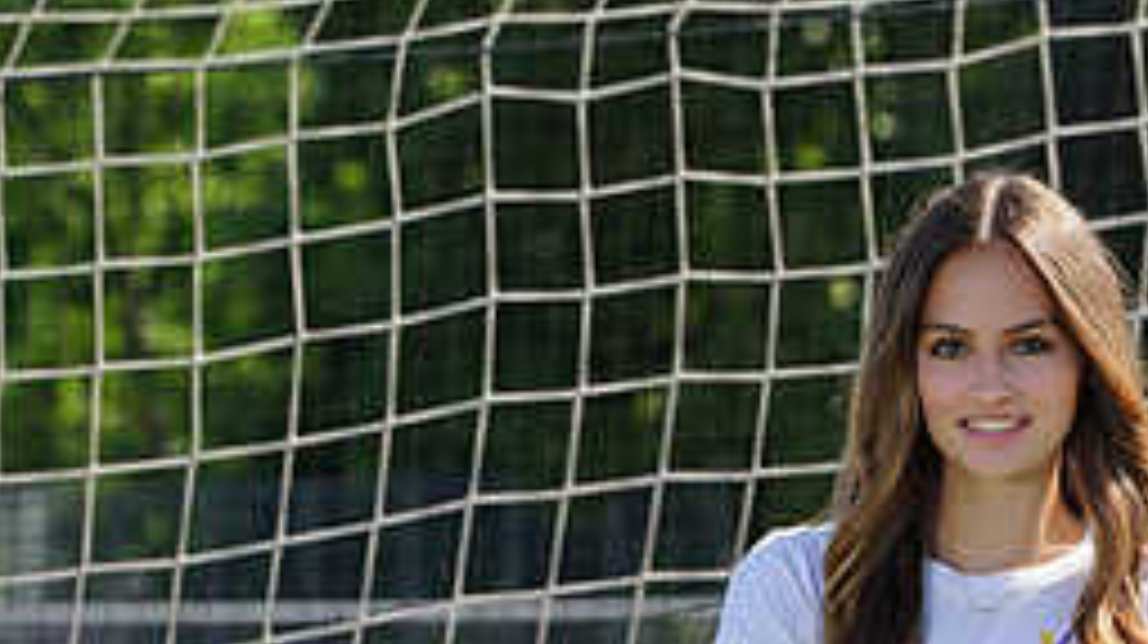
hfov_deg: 3.7
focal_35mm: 581
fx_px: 17673
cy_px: 1198
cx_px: 864
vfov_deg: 2.1
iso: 200
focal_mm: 244
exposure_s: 1/250
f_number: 11
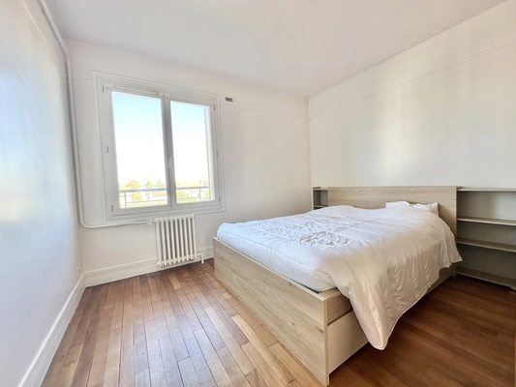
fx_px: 209
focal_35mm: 14
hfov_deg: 102.1
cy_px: 194
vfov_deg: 85.7
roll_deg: +2.0
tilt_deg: -2.7
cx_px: 258
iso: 50
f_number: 2.2
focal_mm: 2.22
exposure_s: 1/99
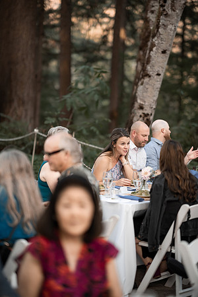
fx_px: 701
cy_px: 148
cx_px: 99
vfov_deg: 23.9
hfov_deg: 16.1
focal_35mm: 85
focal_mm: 85
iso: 400
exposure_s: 1/500
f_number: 1.4
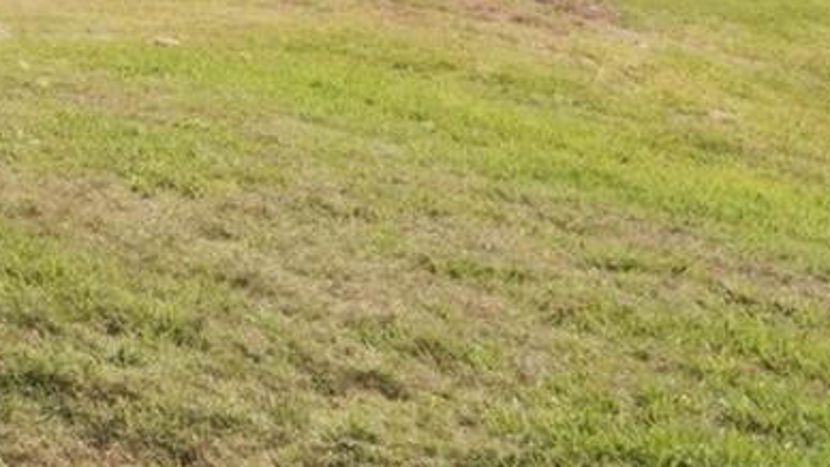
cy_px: -199
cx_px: -270
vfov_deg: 13.9
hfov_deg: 22.9
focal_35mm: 82
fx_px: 1804
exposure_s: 1/500
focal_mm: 19
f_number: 8
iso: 400
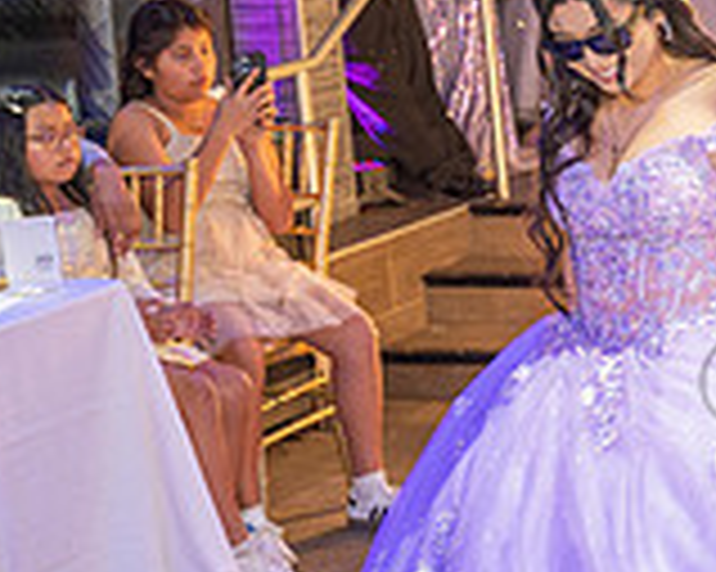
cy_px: 345
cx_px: 1054
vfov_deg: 10.5
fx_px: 3113
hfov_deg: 12.5
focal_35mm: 147
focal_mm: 43
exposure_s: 1/125
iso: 1000
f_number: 3.5
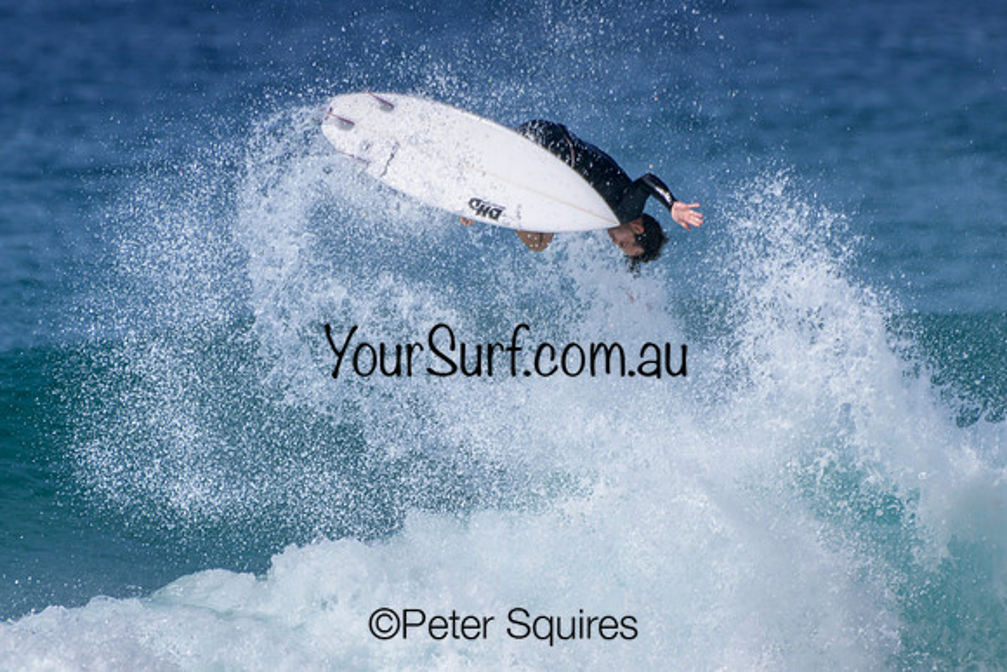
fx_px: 27977
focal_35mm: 1000
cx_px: 504
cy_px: 336
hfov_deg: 2.1
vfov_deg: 1.4
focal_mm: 1000
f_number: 11
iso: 560
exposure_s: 1/2000
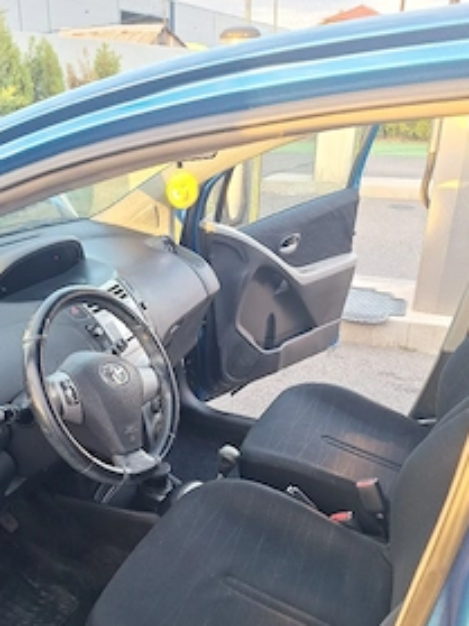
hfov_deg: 42.6
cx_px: 175
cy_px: 402
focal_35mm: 33
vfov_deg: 54.6
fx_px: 597
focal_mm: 5.54
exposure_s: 1/100
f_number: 1.8
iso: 50
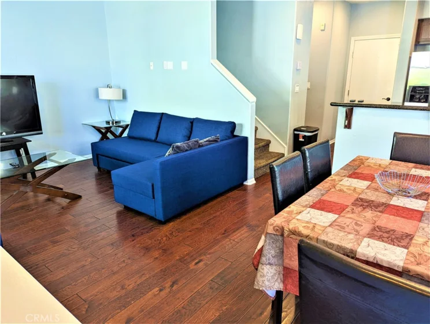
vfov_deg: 56.9
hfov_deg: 71.5
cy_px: 162
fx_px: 299
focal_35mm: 24
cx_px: 215
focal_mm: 6.81
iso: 82
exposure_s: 1/24
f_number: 1.85
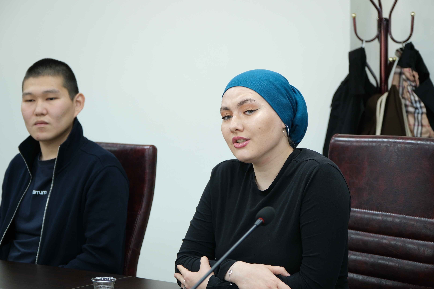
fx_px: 988
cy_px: 144
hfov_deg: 24.8
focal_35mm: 82
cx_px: 217
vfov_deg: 16.7
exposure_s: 1/120
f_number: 5
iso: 1000
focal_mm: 54.5
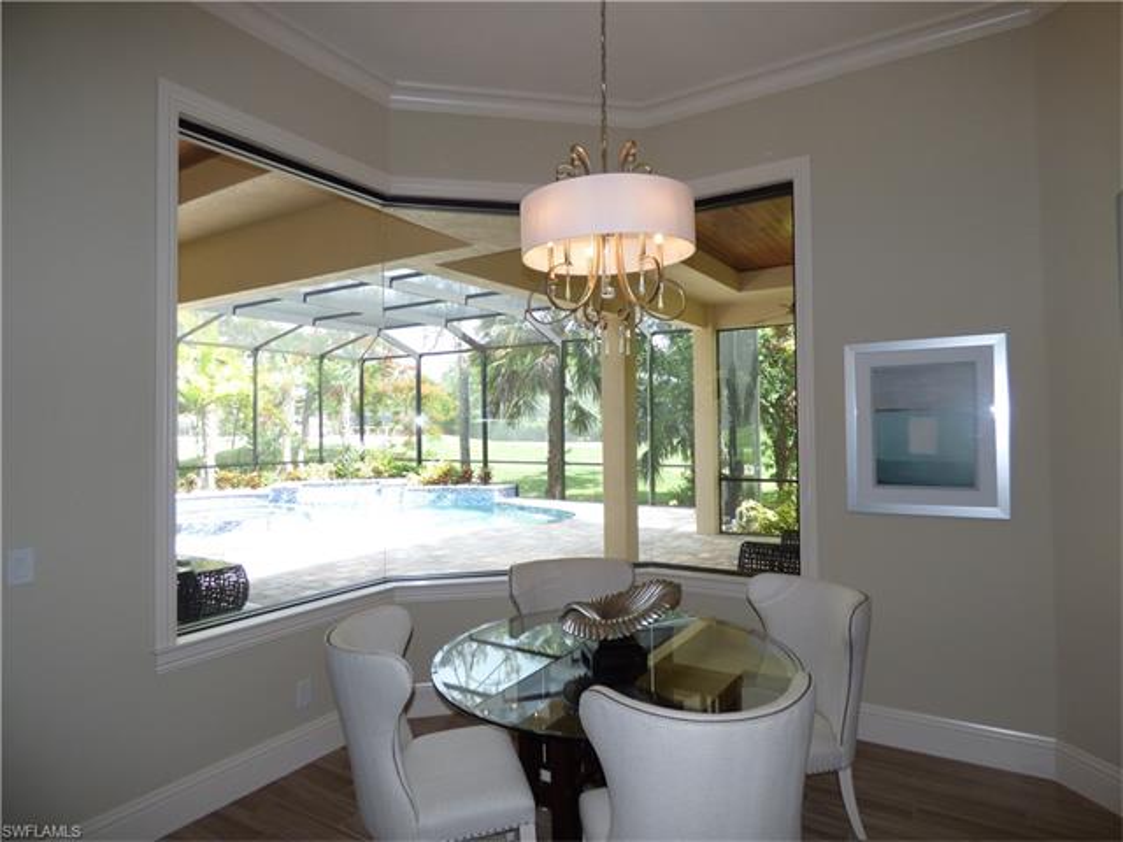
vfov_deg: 66.0
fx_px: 649
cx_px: 562
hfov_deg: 81.7
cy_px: 421
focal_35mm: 20
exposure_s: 1/125
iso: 100
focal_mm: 3.58
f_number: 2.8
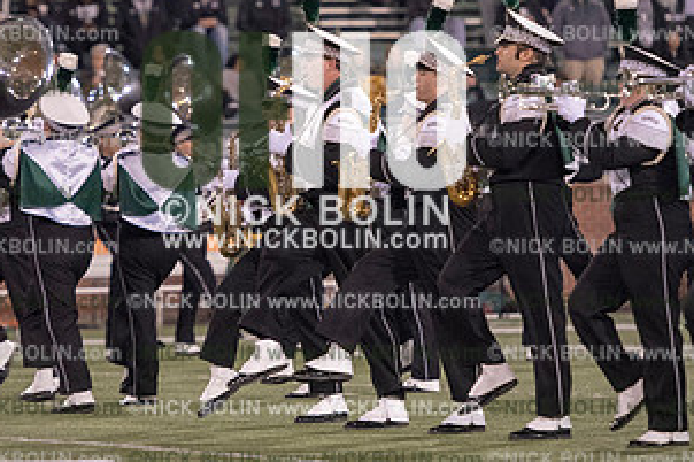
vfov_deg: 4.2
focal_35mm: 327
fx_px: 6300
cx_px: 303
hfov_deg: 6.3
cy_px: 141
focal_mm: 170
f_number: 3.2
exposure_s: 1/1250
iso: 5000
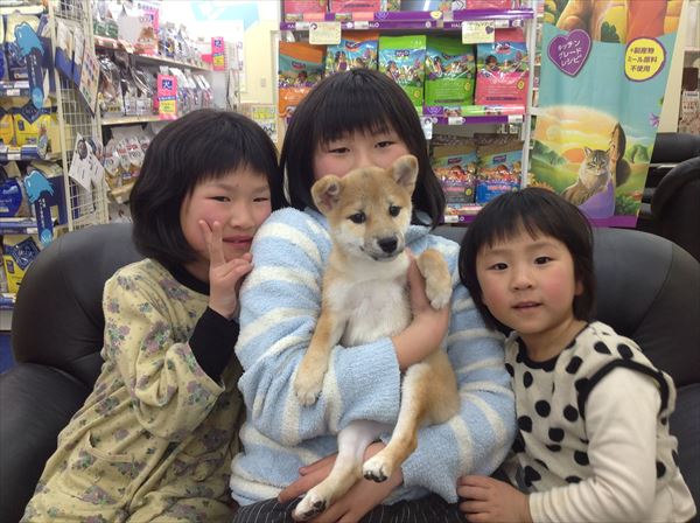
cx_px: 350
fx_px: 707
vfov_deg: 40.6
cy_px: 262
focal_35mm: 35
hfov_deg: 52.7
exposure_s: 1/24
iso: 50
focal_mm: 4.28
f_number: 2.4
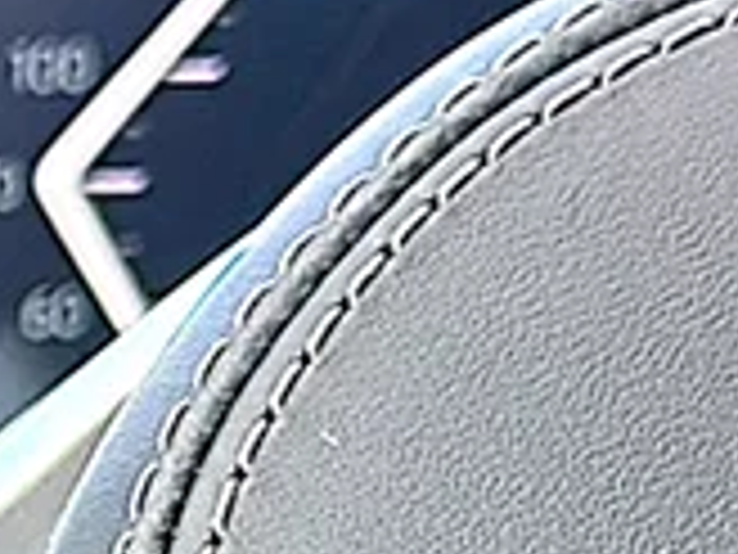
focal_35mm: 213
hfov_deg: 8.8
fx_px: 4541
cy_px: 1043
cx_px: -765
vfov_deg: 6.8
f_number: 1.78
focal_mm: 6.86
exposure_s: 1/318
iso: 100
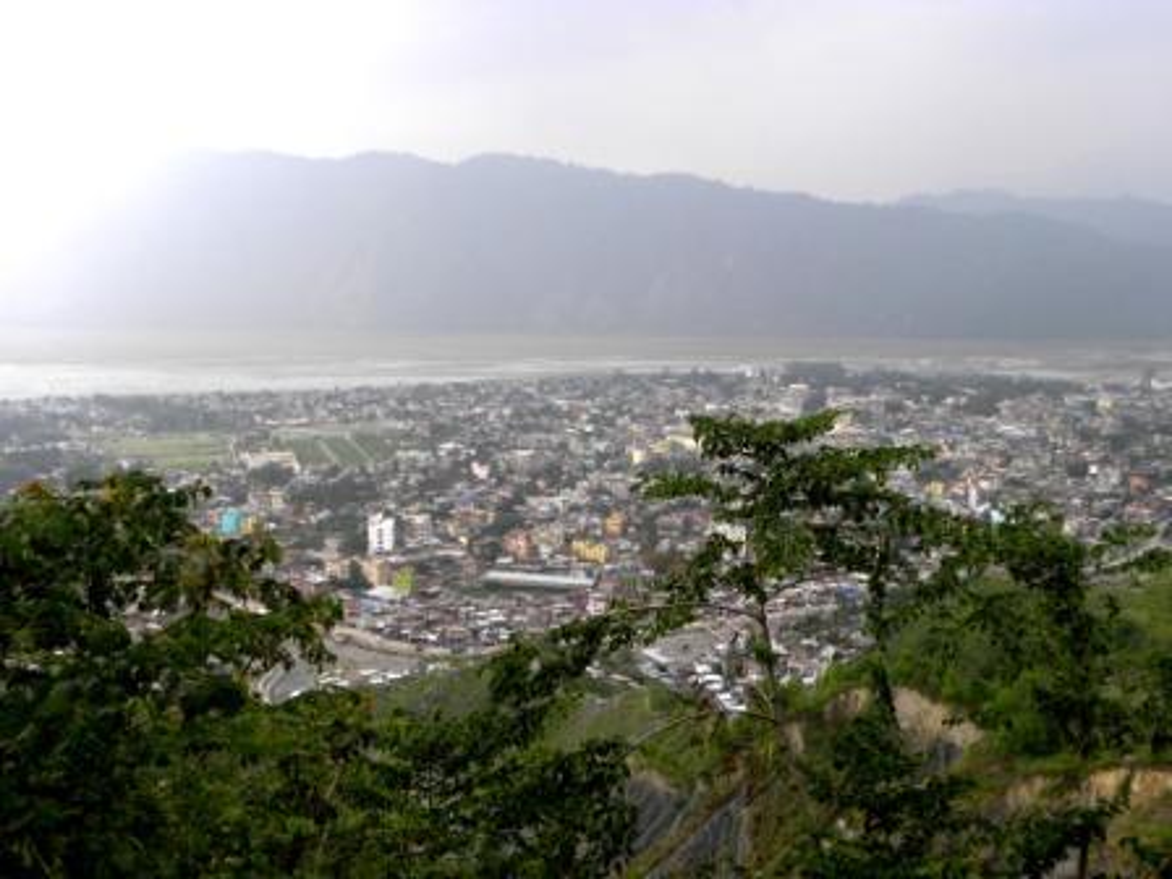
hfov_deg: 50.1
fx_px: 1253
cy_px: 440
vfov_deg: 38.7
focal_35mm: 37
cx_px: 586
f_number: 4
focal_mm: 6.6
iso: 64
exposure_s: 1/131
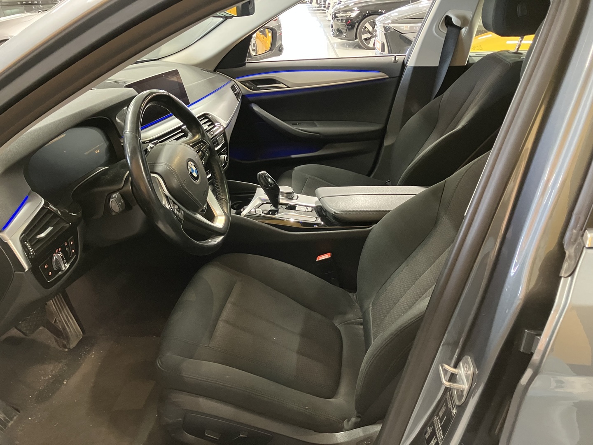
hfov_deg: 63.4
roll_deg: +1.0
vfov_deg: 49.7
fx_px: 480
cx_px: 296
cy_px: 222
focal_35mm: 28
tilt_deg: -24.1
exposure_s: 1/24
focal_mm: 3.99
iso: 400
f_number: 1.8
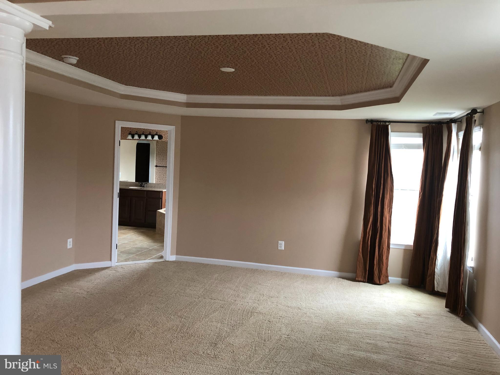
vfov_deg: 49.7
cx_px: 250
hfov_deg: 63.4
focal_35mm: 28
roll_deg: -1.7
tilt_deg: -2.7
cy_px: 188
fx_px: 404
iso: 40
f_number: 1.8
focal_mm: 4
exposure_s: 1/15
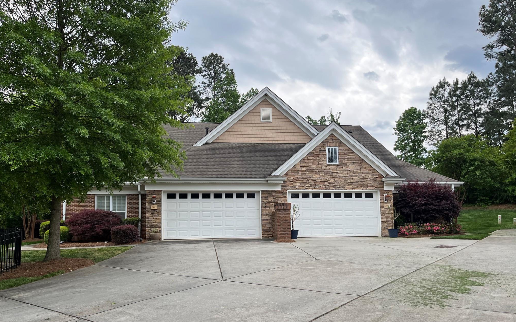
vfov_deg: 44.4
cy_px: 190
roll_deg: +1.1
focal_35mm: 28
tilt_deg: +5.0
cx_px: 256
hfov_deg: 66.5
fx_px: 394
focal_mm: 5.1
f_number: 1.6
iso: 50
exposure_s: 1/1748
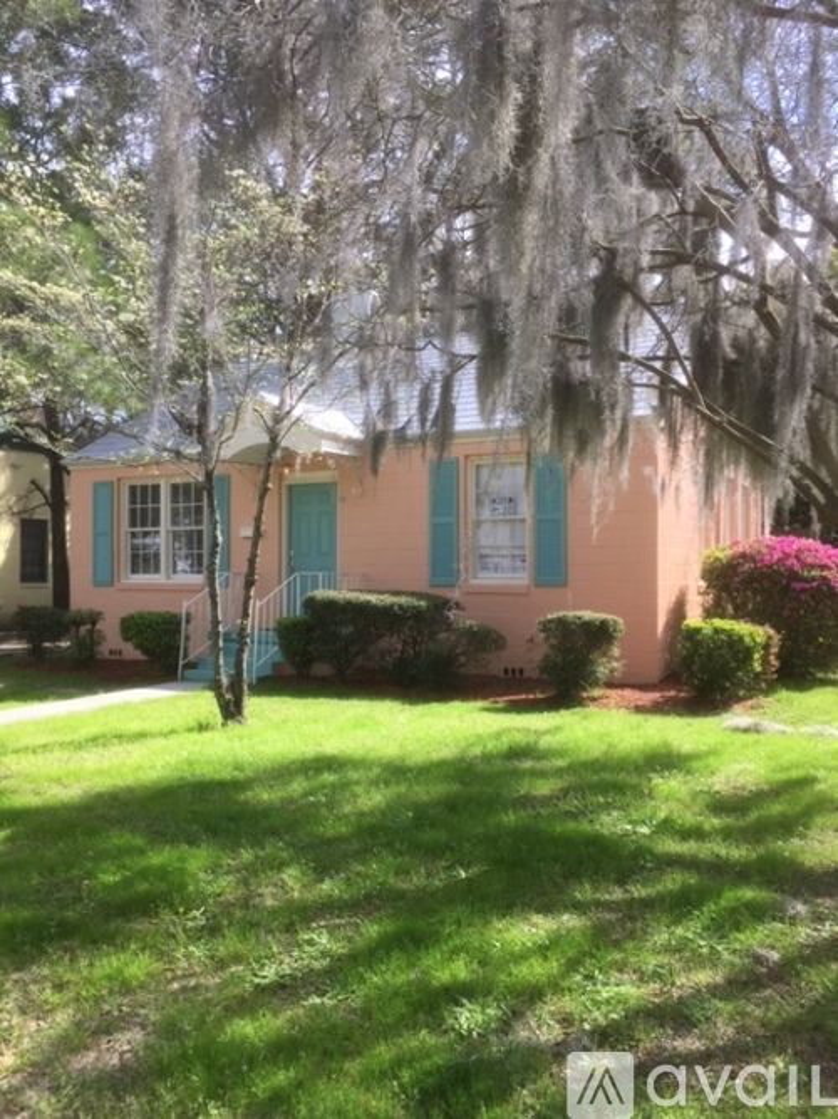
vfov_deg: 61.7
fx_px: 936
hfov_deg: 48.2
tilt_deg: -0.4
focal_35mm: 29
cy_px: 560
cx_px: 419
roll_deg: +1.6
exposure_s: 1/506
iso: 25
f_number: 2.2
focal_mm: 4.15
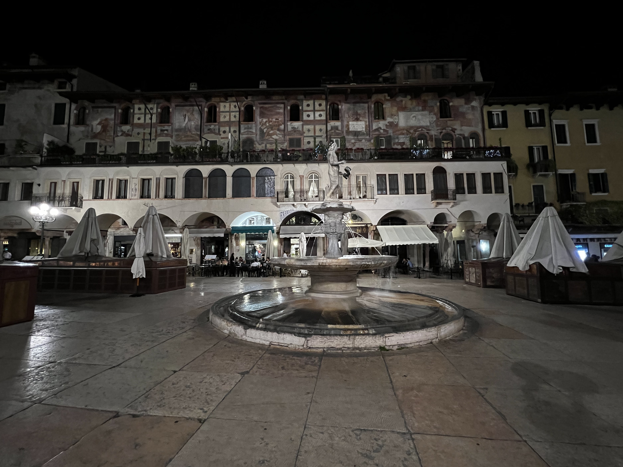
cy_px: 228
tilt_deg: +5.2
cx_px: 319
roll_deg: +1.2
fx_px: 252
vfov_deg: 85.7
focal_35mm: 14
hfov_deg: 102.0
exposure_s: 1/50
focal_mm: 1.57
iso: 1000
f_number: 1.8
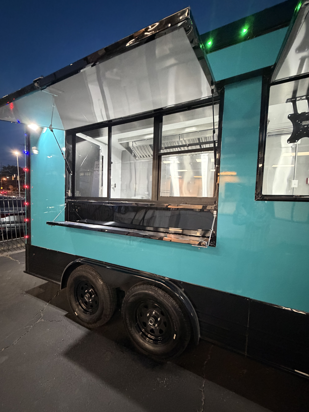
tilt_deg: -6.6
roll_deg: -1.8
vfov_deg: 98.1
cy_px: 212
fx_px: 179
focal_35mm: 15
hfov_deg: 81.7
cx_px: 147
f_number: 2.2
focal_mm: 2.22
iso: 1000
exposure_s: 1/40
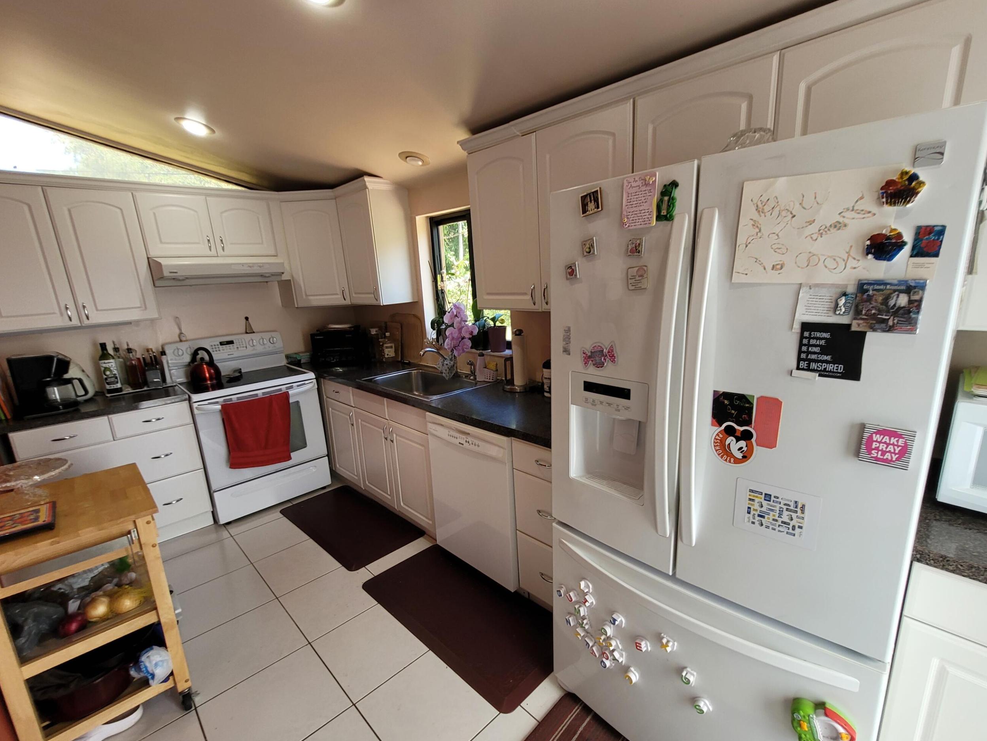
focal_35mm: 15
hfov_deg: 98.2
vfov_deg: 81.7
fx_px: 428
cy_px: 383
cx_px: 506
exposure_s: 1/60
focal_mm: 1.74
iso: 64
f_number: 2.2
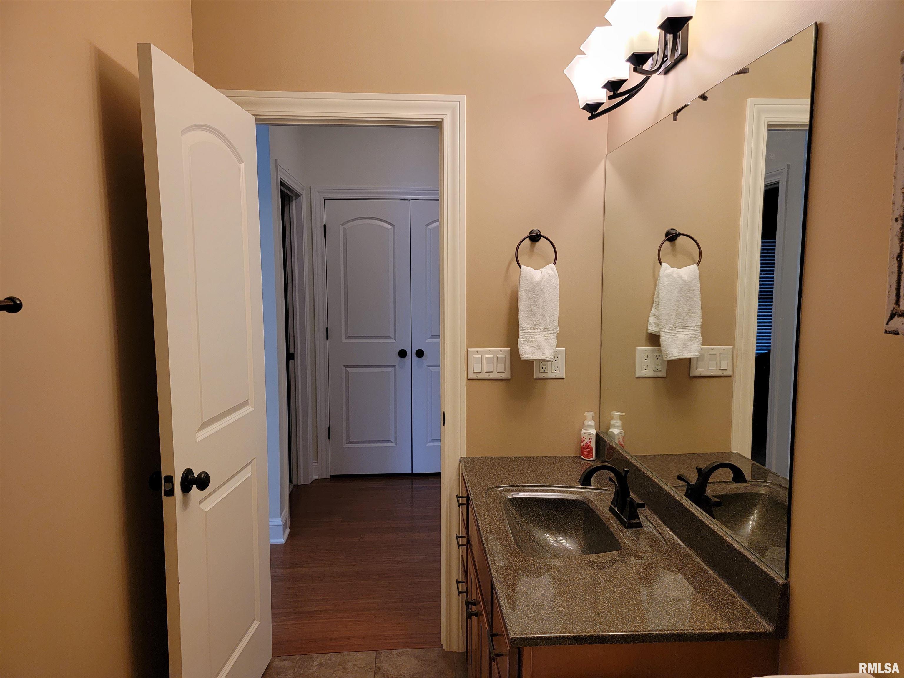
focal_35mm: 24
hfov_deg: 71.6
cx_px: 452
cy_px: 339
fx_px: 627
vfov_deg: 56.8
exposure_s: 1/120
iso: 250
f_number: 1.8
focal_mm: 6.7
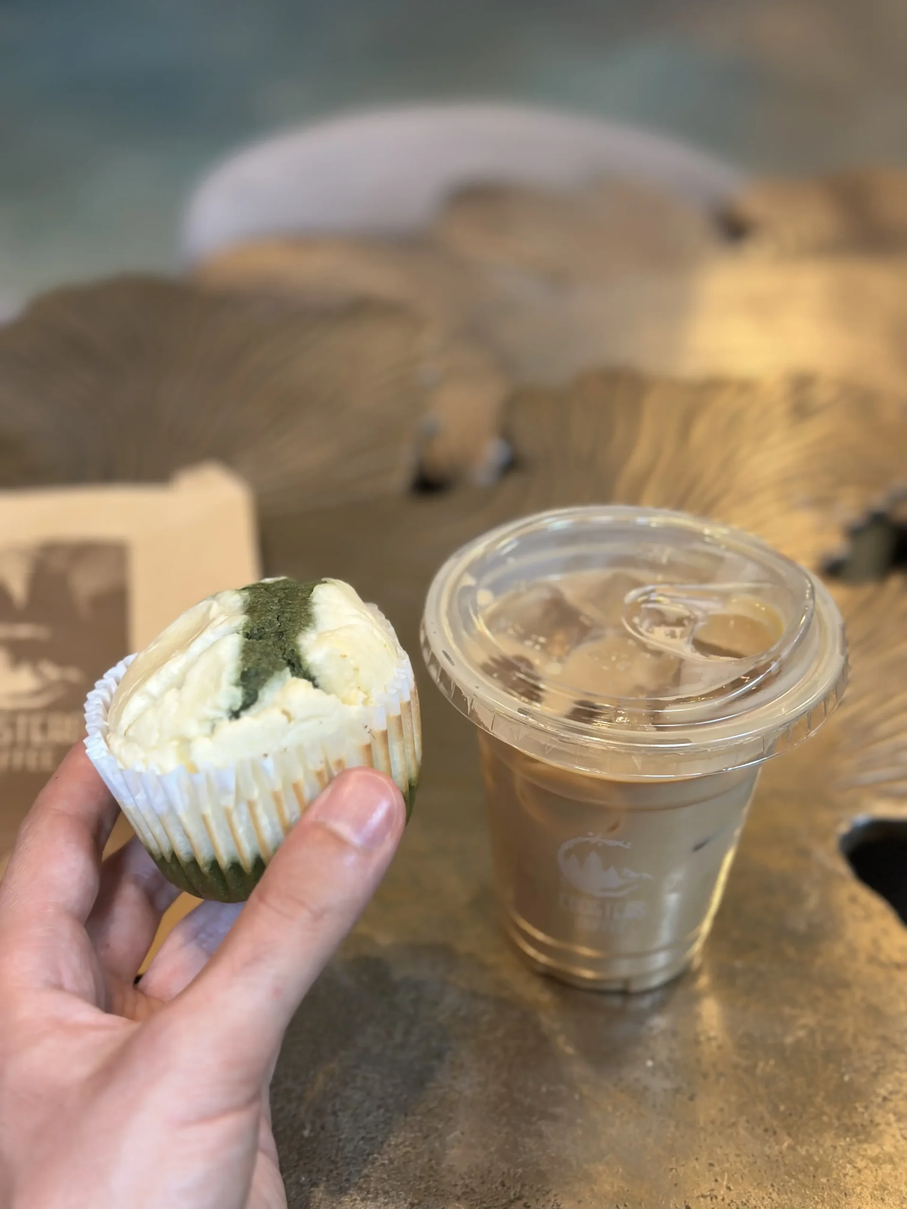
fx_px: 1677
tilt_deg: -34.5
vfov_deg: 39.7
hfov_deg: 30.3
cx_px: 454
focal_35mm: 48
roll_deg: -3.2
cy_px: 604
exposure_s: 1/60
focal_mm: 6.86
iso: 160
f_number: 1.78
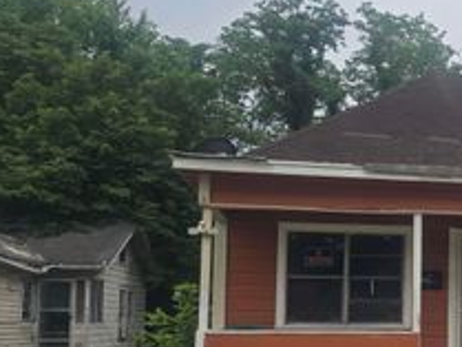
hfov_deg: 31.1
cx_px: 508
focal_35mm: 55
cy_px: 280
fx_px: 734
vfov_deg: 26.1
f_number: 1.7
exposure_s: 1/643
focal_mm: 6.3
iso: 12
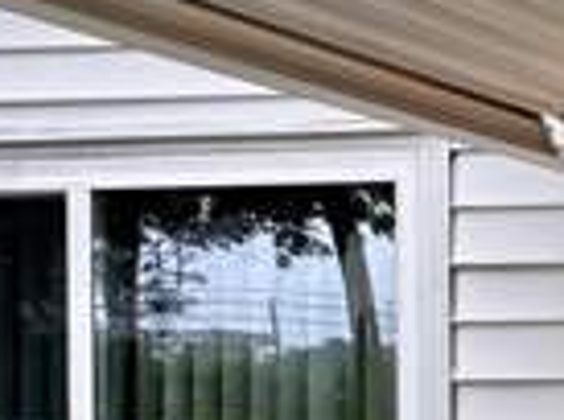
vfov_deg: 17.1
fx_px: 1333
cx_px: 1396
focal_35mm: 82
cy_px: 515
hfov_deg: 14.4
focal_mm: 2.22
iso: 40
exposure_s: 1/120
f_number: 2.2
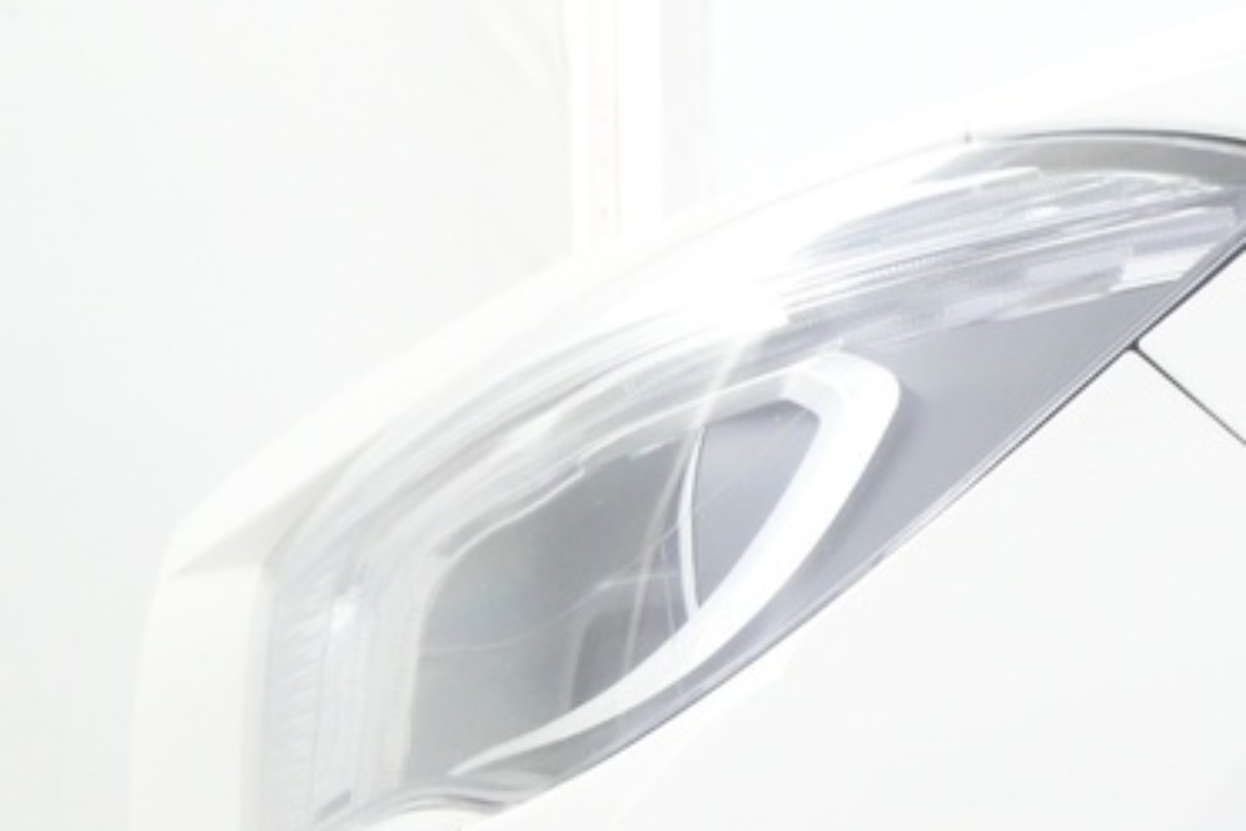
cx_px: 2298
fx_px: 4400
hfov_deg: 14.1
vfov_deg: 10.3
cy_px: 1372
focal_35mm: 127
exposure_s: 1/80
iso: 2500
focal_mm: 19.5
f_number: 4.5
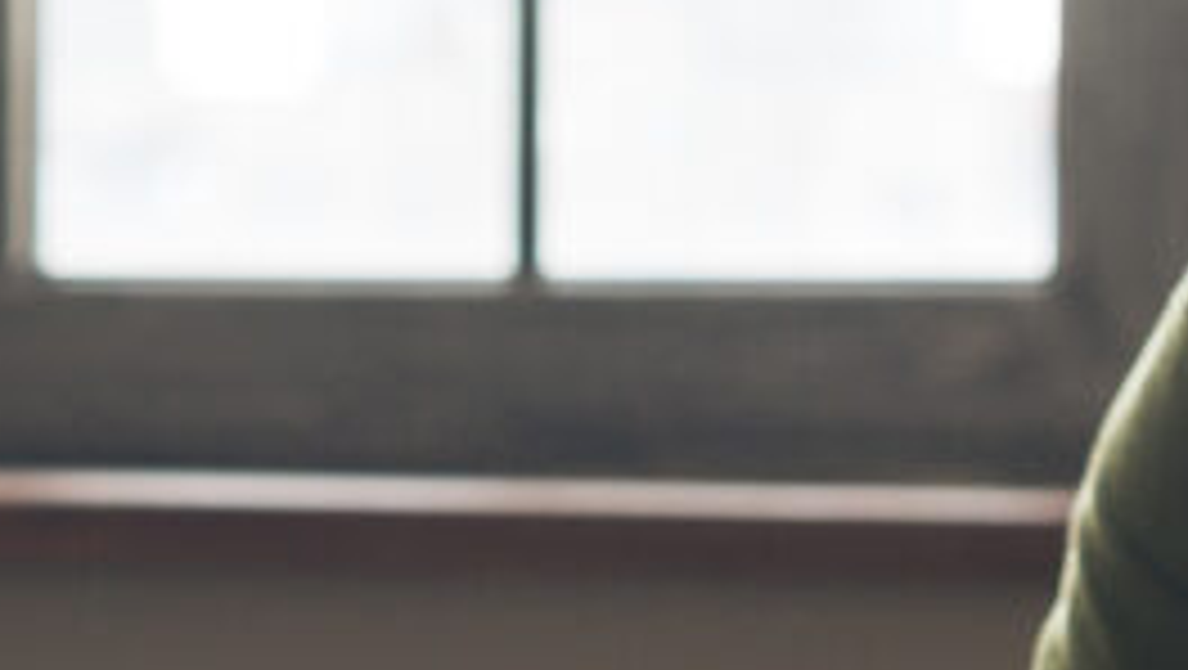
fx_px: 6400
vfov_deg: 6.0
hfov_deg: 10.4
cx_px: -252
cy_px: 371
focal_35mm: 203
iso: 320
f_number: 3.5
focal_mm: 50
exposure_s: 1/160
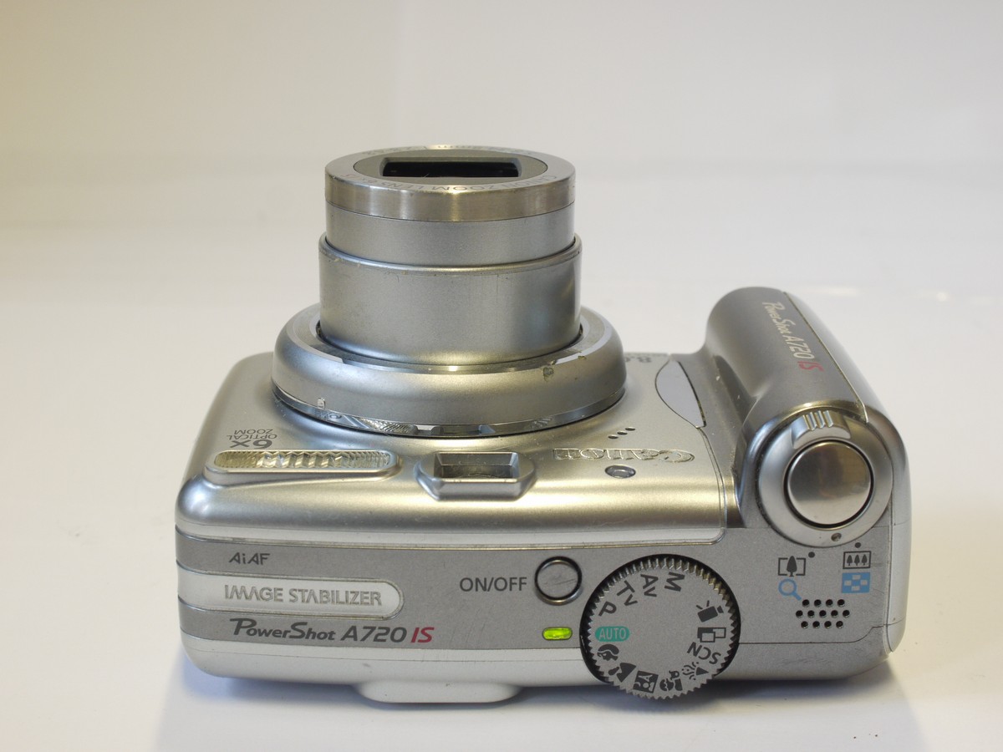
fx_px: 1739
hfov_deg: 32.2
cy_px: 376
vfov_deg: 24.4
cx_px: 502
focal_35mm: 60
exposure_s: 1/15
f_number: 10
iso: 400
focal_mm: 30
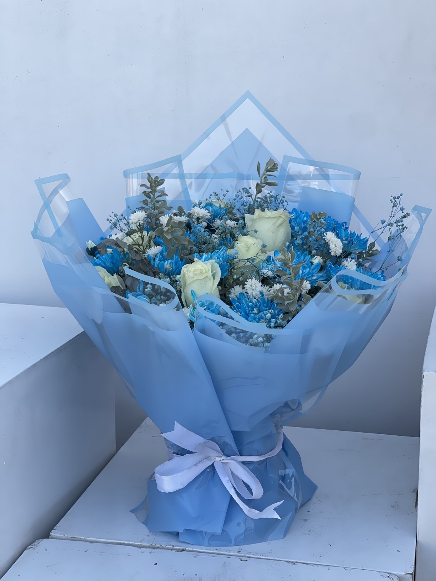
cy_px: 290
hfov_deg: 22.9
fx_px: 1075
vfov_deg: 30.3
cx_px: 218
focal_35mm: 64
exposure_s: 1/287
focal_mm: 7.5
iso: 20
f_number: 2.2
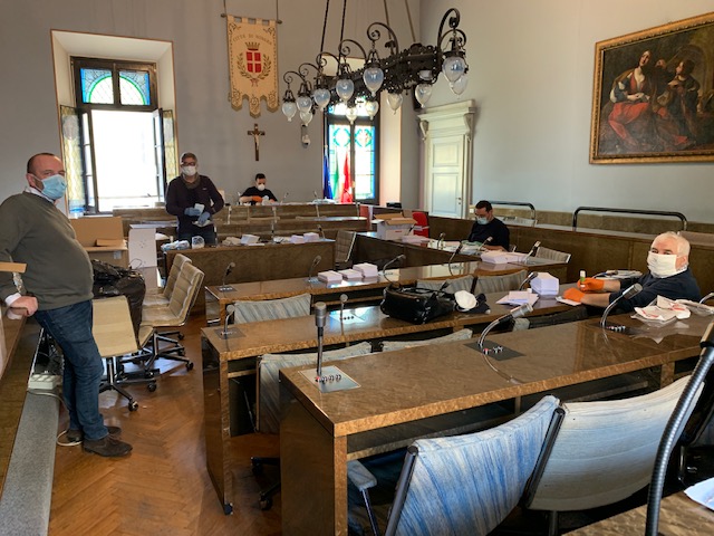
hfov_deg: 67.3
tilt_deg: -10.1
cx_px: 357
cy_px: 268
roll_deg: +0.2
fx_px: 536
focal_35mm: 26
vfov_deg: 53.1
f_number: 1.8
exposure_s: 1/50
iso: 250
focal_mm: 4.25
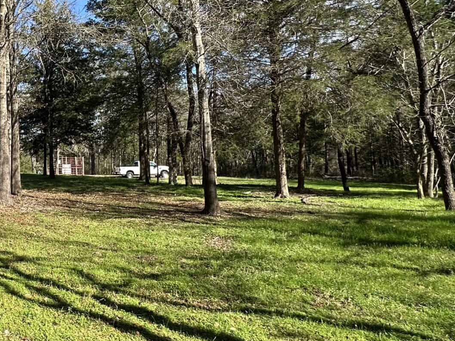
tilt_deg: +3.8
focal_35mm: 34
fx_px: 447
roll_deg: +2.0
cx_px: -8
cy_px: 136
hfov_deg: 45.0
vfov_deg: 41.6
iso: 40
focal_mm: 2.22
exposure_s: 1/855
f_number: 2.2
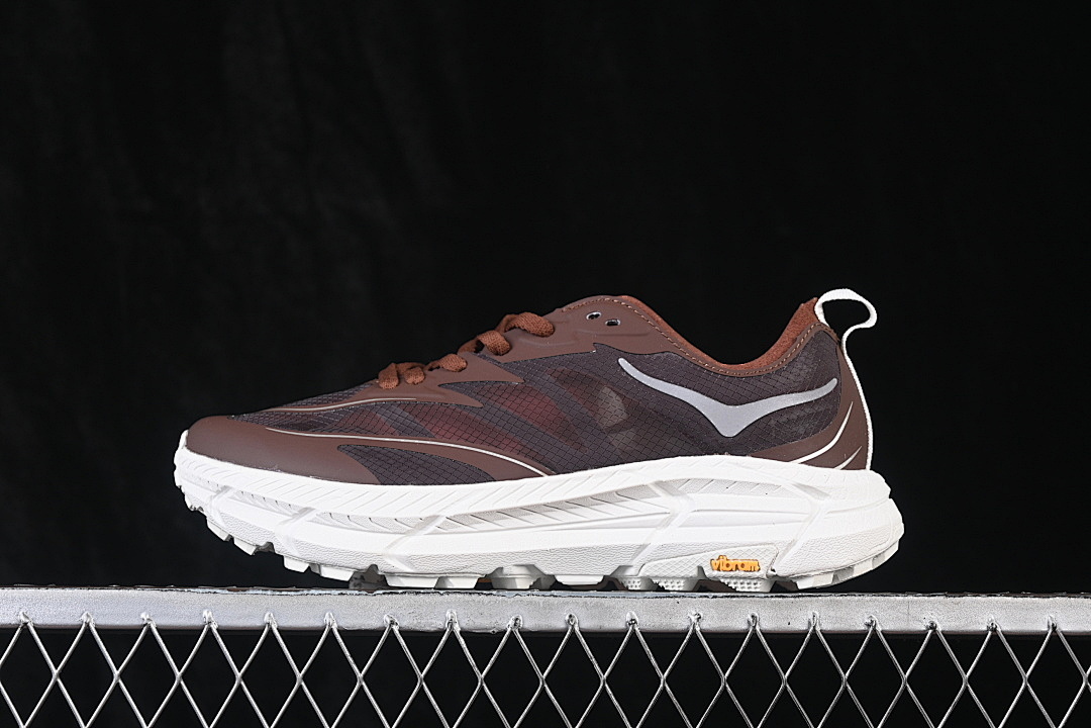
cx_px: 546
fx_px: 2273
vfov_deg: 18.2
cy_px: 364
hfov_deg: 27.0
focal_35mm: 75
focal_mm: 50
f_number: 6.3
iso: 160
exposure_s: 1/60
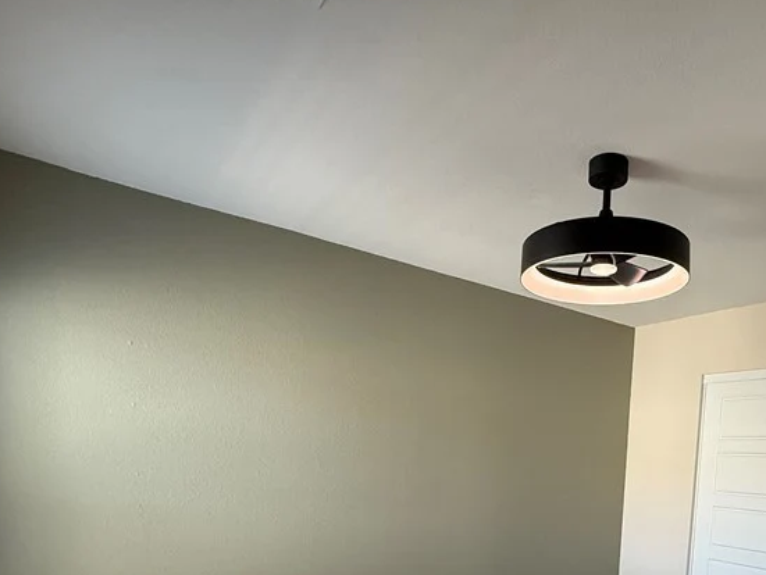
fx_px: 576
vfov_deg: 47.4
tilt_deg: -5.5
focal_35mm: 26
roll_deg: -2.4
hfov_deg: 64.8
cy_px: 524
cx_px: 535
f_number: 2.2
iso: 250
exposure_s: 1/102
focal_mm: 2.22
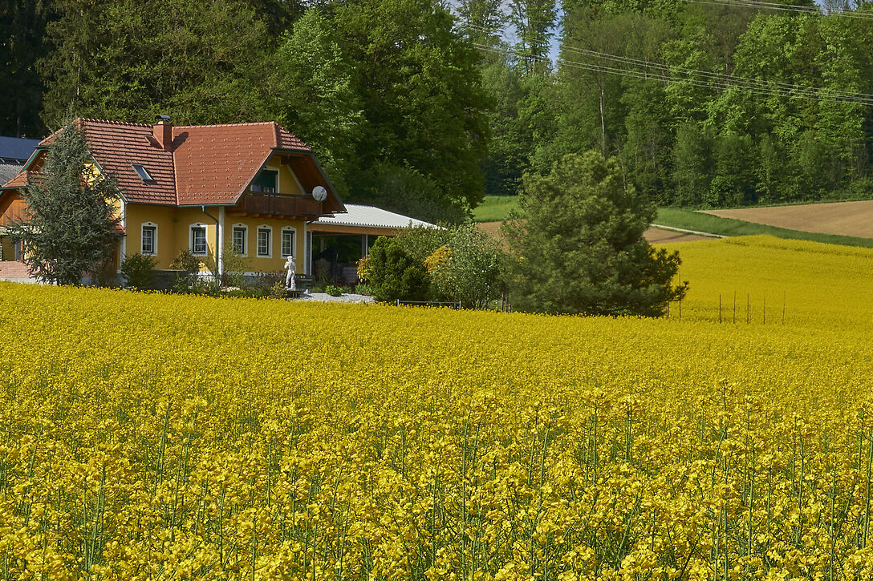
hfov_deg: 14.5
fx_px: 3370
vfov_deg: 9.8
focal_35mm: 139
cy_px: 134
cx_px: 880
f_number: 13
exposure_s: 1/200
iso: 100
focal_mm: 42
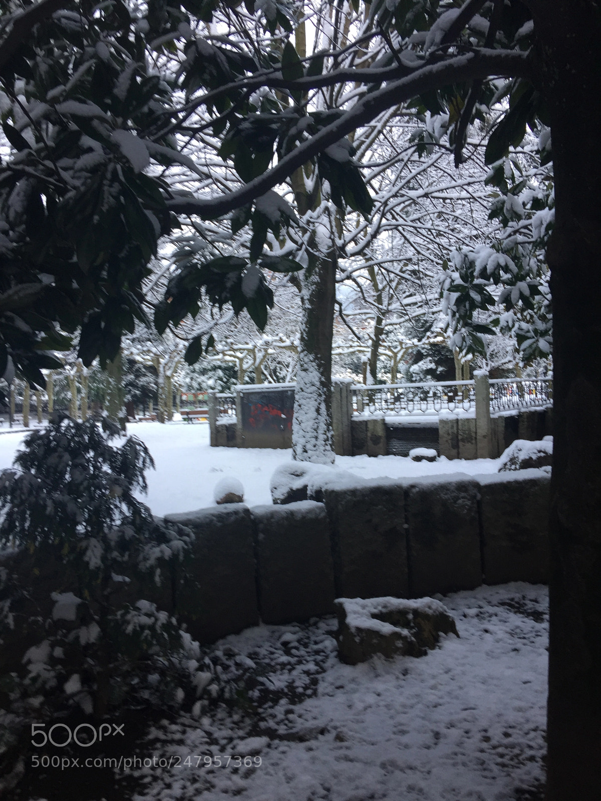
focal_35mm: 29
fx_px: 671
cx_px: 300
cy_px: 400
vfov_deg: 61.7
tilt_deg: +1.7
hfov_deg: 48.2
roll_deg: +3.3
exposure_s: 1/50
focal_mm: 4.15
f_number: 2.2
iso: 32
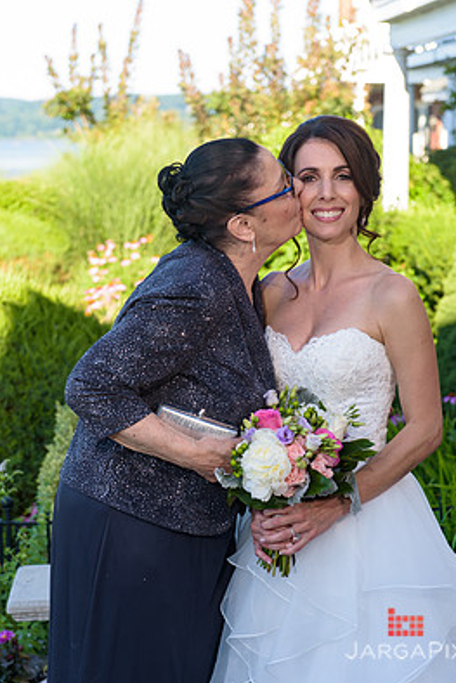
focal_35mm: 80
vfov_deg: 25.3
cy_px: 307
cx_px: 250
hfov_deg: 17.1
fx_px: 1519
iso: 200
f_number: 4
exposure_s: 1/250
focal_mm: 70
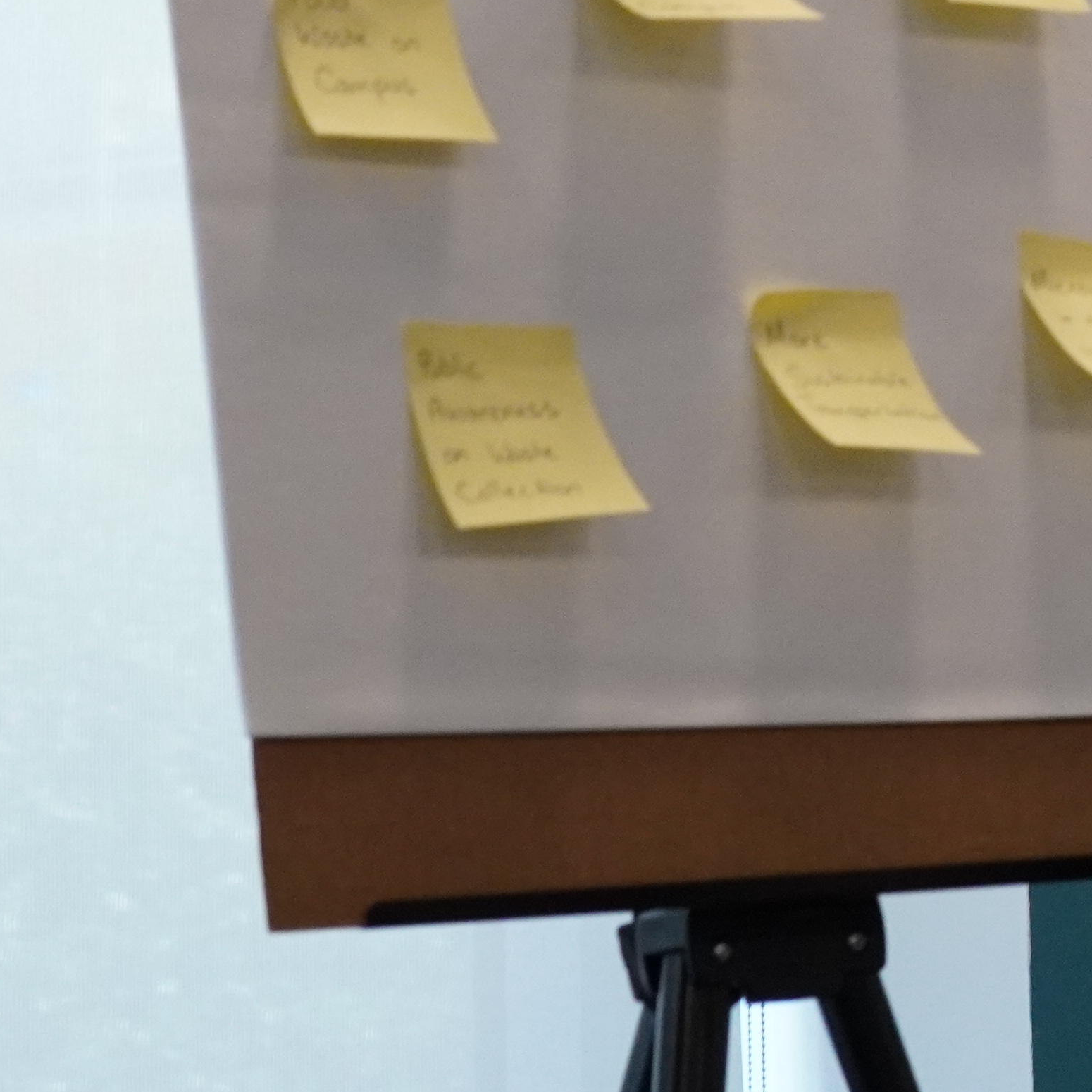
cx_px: 1801
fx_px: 5282
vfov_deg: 11.7
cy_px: -20
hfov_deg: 11.2
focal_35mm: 148
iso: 2000
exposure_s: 1/160
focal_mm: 30
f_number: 5.6
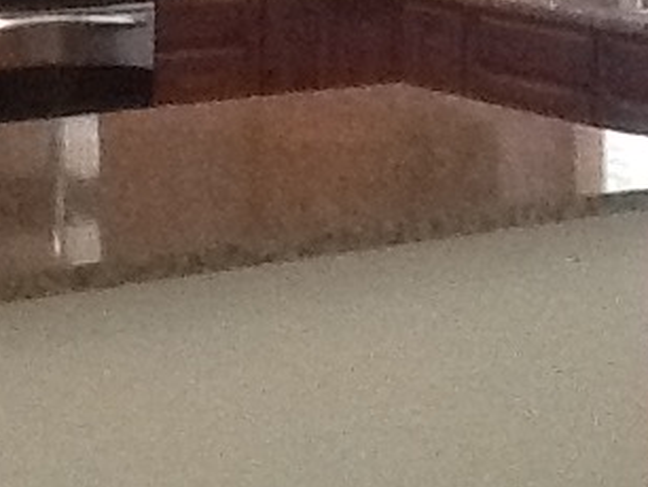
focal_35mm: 138
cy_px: 2
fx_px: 2585
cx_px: -19
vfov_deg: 10.7
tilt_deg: -6.8
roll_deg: +0.6
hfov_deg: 14.0
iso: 320
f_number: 2.4
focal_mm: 2.03
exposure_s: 1/15
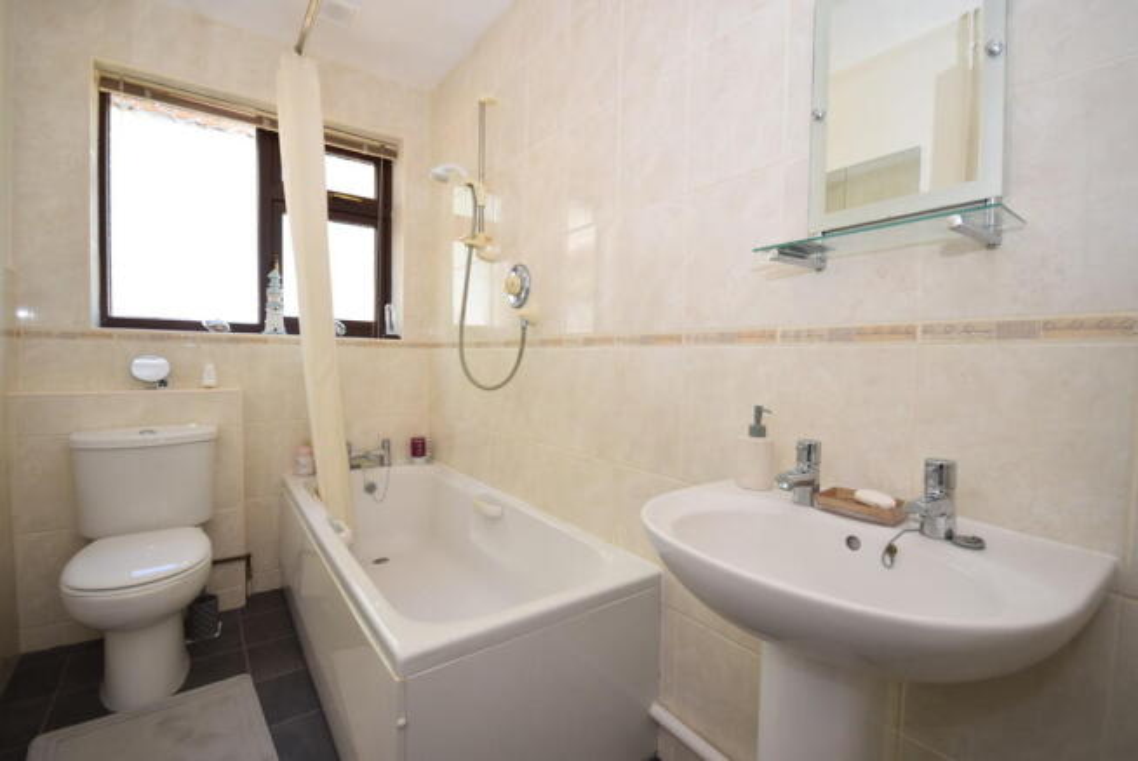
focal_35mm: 15
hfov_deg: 100.4
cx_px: 569
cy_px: 380
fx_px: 474
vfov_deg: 77.4
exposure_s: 1/100
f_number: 5
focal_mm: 10
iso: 800
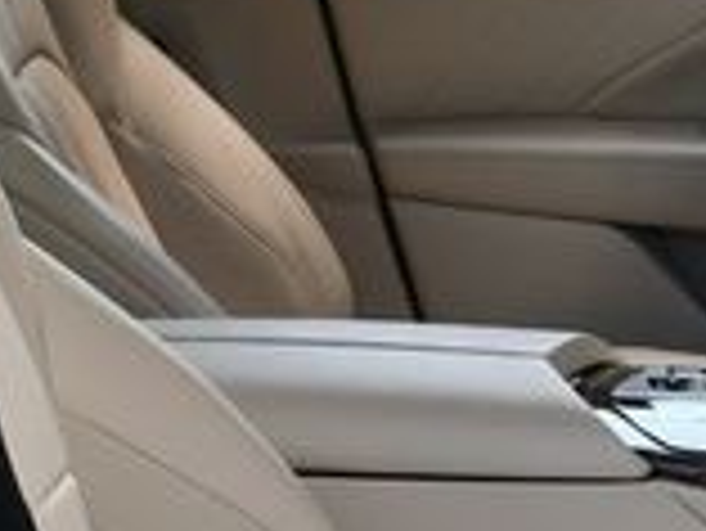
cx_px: 742
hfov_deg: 13.7
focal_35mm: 141
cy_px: 680
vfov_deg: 10.3
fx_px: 2878
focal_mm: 18
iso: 360
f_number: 5.6
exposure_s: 1/250
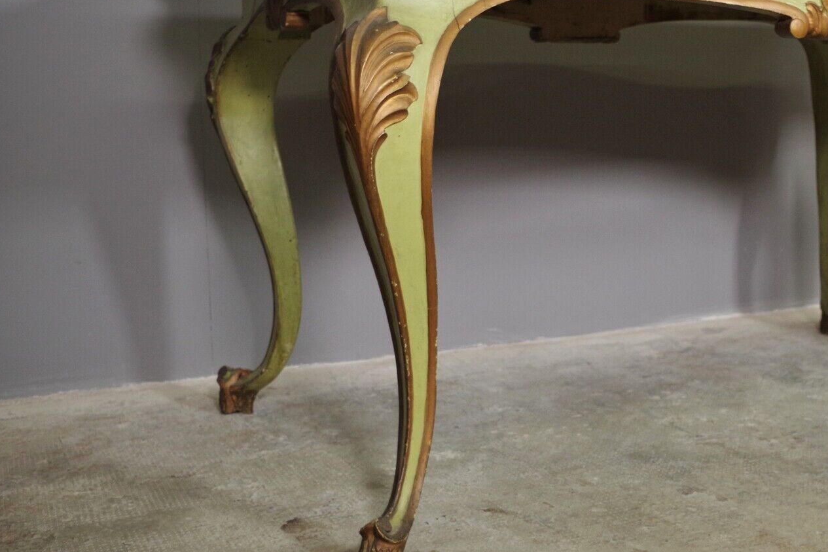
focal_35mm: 49
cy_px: 239
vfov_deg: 27.5
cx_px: 628
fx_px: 1127
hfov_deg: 39.2
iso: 800
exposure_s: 1/60
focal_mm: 21.25
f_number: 4
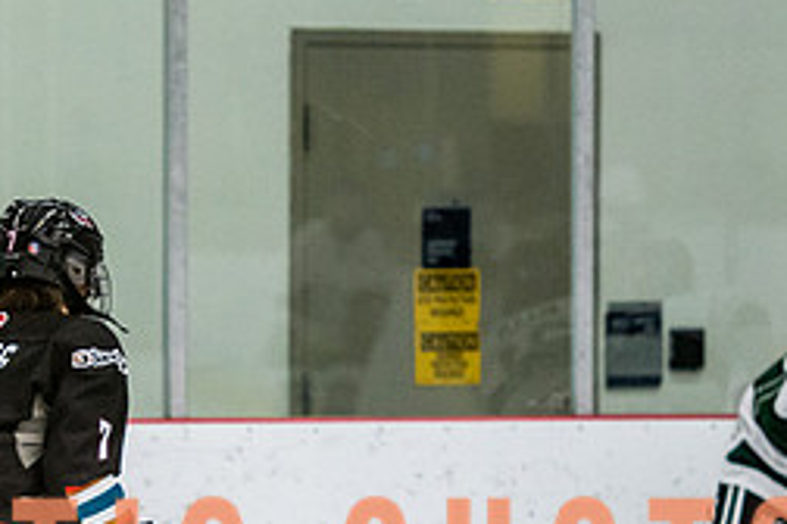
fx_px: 11279
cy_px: 472
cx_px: 83
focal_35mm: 516
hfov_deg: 4.0
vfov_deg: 2.7
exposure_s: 1/640
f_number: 2.8
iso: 1600
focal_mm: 125
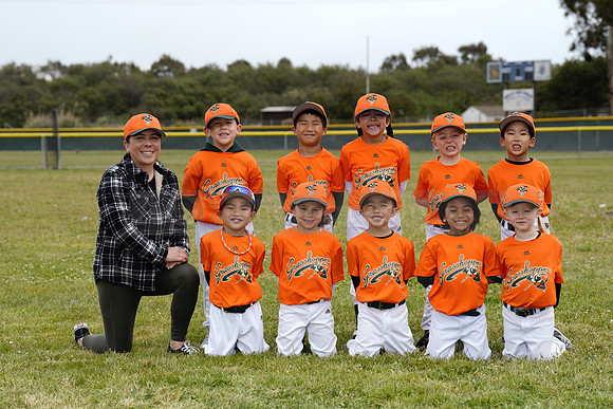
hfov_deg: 20.2
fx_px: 1720
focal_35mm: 101
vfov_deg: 13.6
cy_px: 204
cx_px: 306
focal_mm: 101
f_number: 5.6
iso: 50
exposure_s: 1/250
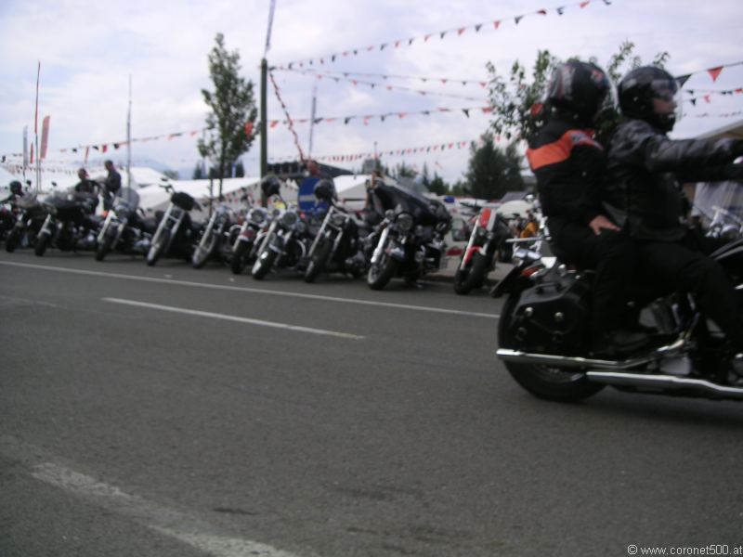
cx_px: 372
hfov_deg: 49.0
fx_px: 816
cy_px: 278
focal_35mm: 38
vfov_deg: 37.7
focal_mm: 6
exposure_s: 1/750
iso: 50
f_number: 2.8
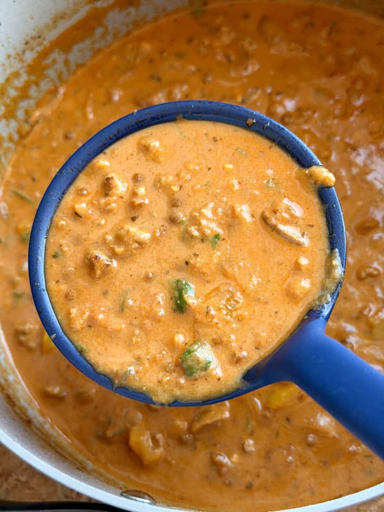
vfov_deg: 39.7
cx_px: 192
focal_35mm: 48
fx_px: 710
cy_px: 256
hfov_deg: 30.3
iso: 100
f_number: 1.8
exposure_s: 1/80
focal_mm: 6.8
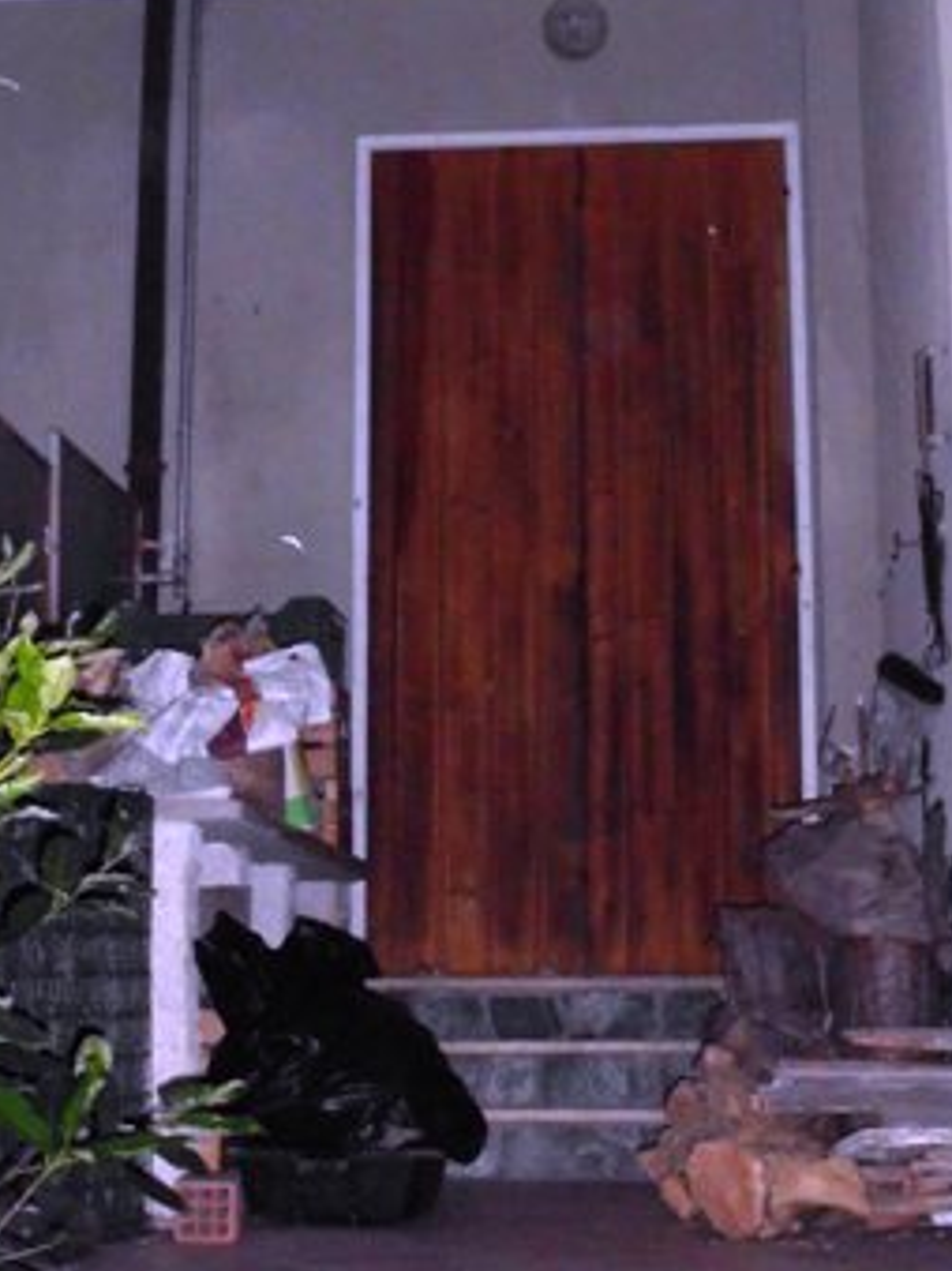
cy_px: 495
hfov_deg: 21.6
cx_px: 379
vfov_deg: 28.5
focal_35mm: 68
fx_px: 2495
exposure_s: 1/60
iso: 400
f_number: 2.9
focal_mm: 6.3
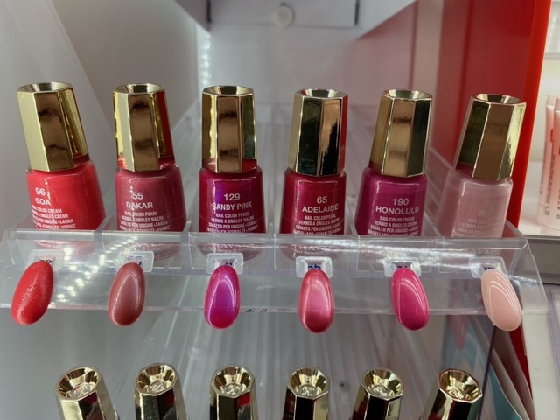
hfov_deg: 67.3
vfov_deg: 53.1
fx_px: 421
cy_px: 210
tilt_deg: -15.5
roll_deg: +0.2
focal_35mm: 26
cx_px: 280
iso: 32
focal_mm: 4.25
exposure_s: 1/181
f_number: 1.8
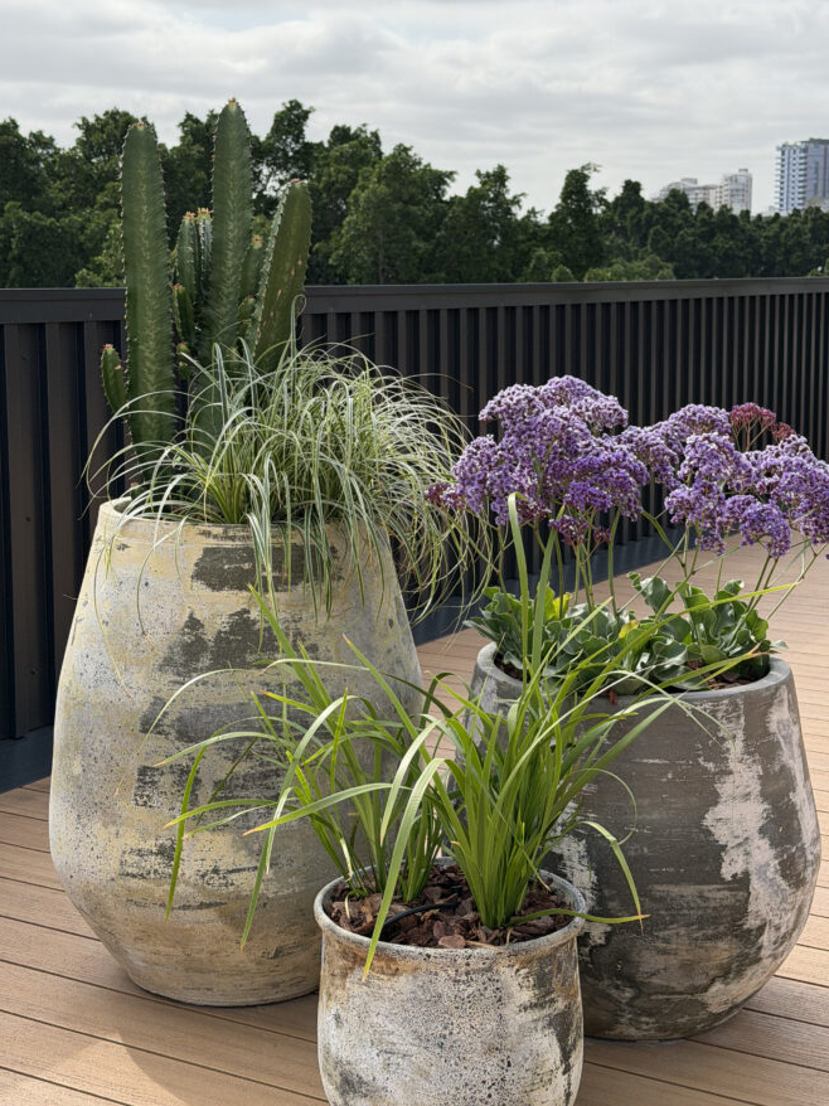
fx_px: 1789
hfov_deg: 26.1
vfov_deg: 34.3
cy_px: 471
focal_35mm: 56
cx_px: 466
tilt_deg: -7.7
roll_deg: -1.2
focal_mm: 6.76
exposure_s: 1/4329
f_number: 1.78
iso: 80
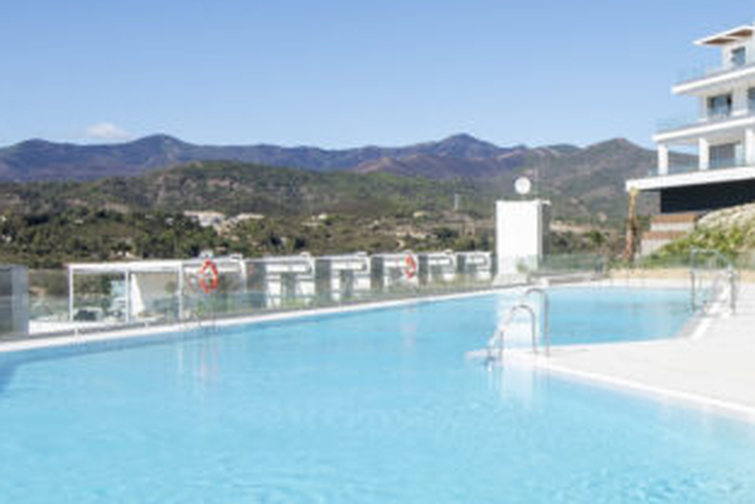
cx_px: 590
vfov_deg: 23.0
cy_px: 247
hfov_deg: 33.1
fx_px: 1237
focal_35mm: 59
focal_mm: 18
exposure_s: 1/125
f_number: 11
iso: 100
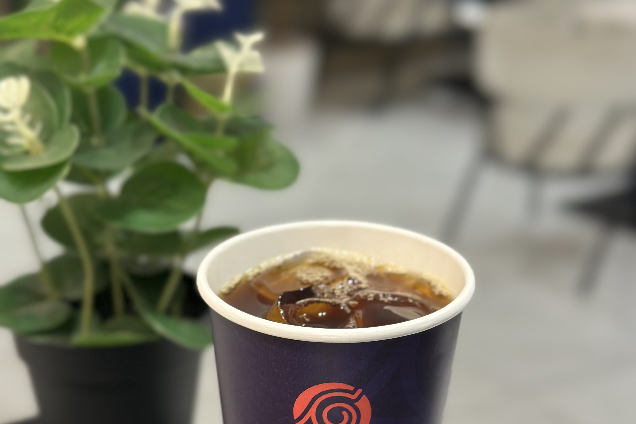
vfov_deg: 20.2
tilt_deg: -25.2
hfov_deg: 30.1
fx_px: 1184
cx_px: 320
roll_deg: -1.4
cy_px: 315
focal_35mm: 67
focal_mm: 6.86
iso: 64
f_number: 1.78
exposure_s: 1/60
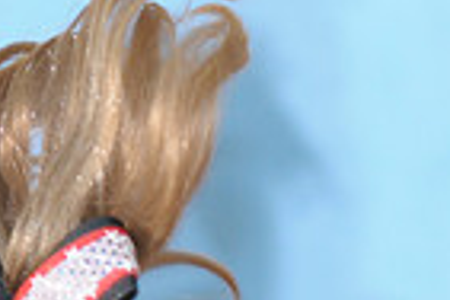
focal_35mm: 740
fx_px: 9249
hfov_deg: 2.8
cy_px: 484
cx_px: -32
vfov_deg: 1.9
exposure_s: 1/125
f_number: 2.8
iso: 500
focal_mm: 120
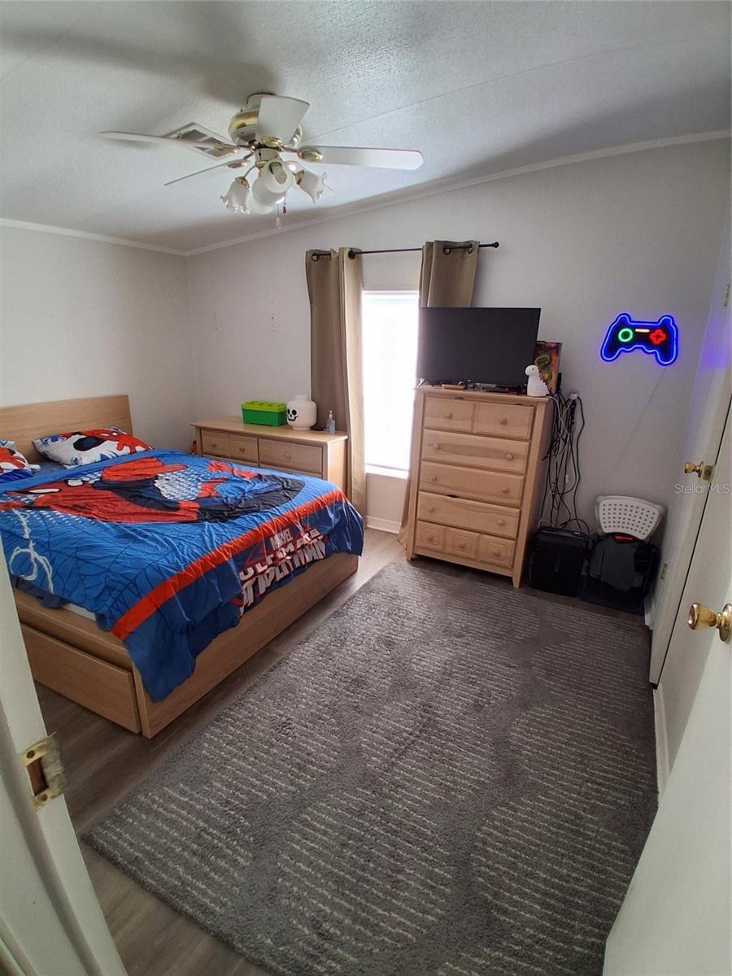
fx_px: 479
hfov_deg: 74.7
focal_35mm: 17
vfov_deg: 91.0
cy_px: 488
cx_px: 366
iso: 100
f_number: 2.2
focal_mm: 1.4
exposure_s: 1/60
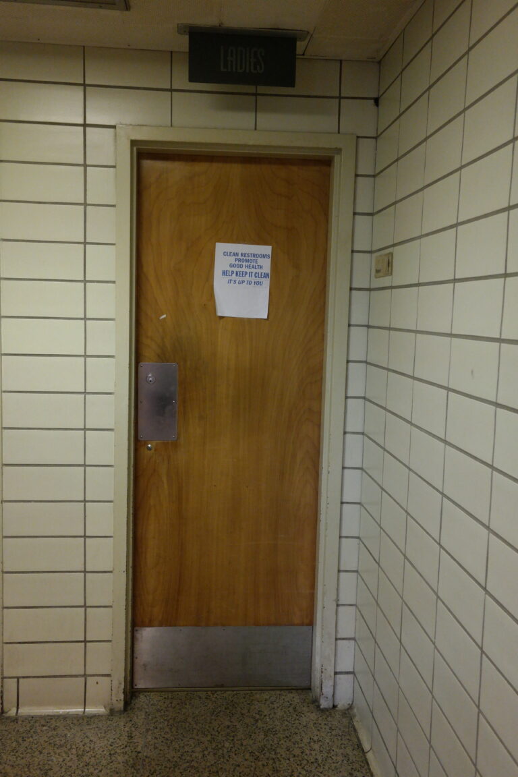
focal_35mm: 33
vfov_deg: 57.2
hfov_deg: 40.0
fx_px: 712
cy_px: 388
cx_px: 259
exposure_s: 1/40
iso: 1600
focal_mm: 22
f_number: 3.5
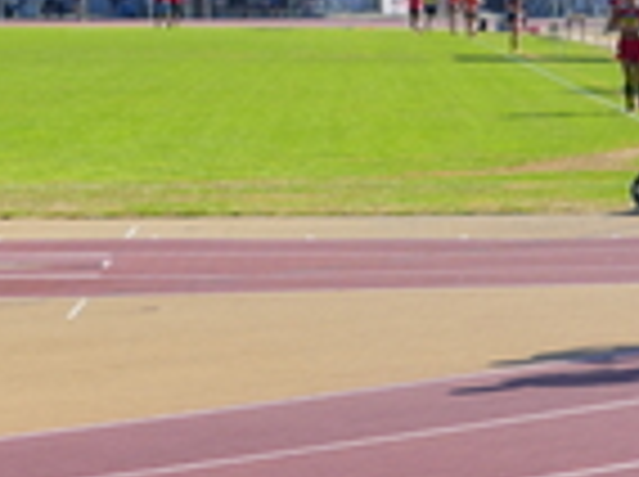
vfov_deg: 7.5
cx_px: 918
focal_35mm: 198
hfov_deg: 9.7
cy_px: 207
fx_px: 3649
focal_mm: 19.84
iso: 125
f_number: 3.4
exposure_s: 1/1000
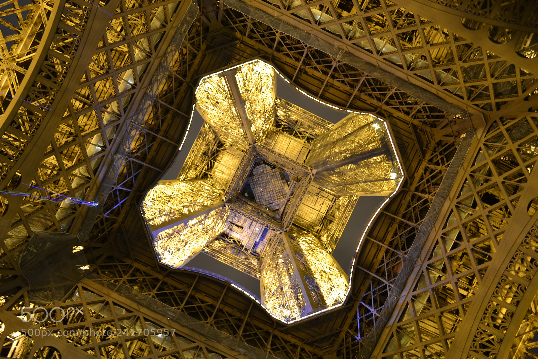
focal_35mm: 27
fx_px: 403
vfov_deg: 47.9
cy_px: 180
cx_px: 269
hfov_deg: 67.4
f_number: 3.5
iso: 100
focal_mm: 18
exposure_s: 4
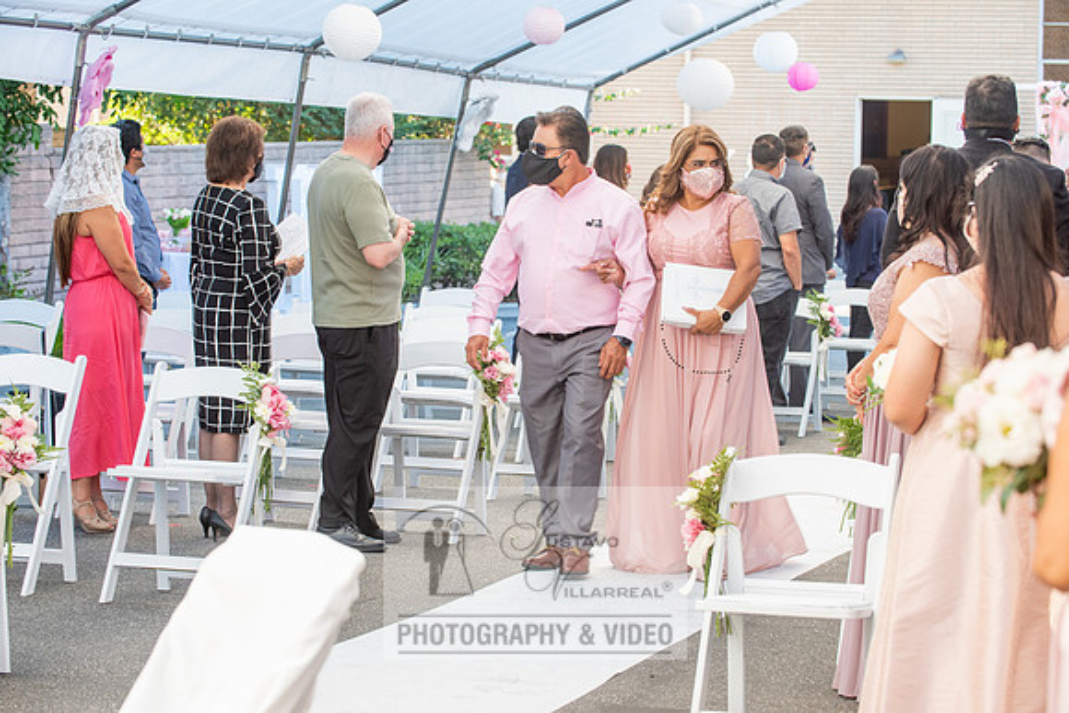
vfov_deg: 13.3
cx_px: 534
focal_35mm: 103
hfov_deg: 19.9
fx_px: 3049
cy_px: 356
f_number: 5.6
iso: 640
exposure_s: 1/125
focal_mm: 95
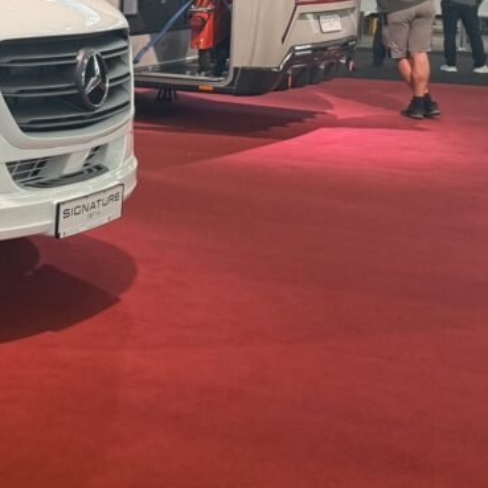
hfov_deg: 20.4
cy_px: 54
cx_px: -300
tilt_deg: -6.1
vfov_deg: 24.3
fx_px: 1101
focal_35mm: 69
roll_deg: -0.3
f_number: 1.78
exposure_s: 1/299
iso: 200
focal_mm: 6.76
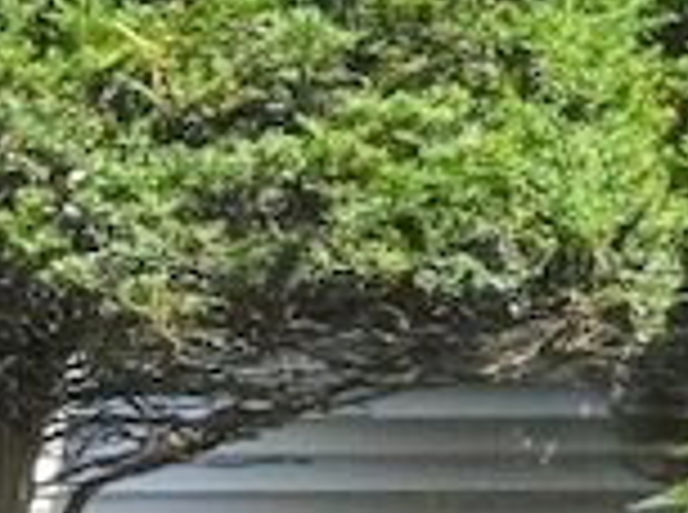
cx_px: -1556
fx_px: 2558
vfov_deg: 11.3
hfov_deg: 9.9
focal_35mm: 129
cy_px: -68
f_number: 8
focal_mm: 16
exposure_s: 1/1000
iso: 400
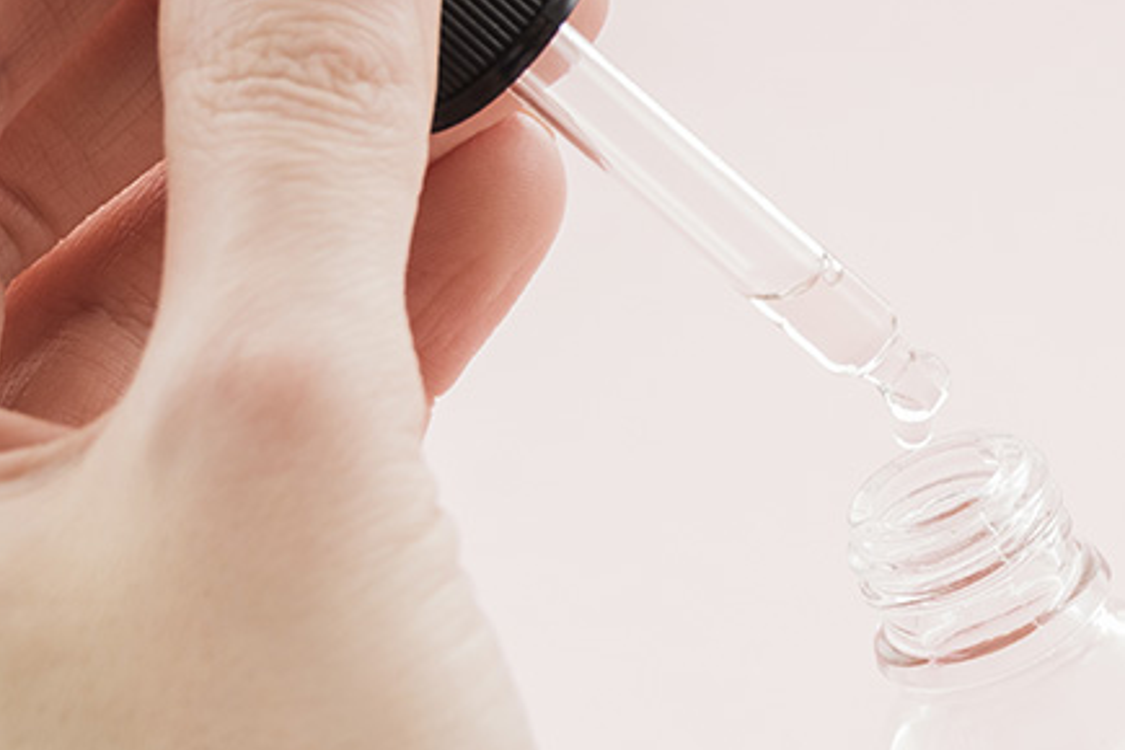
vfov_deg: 2.1
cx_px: 1014
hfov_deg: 3.1
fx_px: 20530
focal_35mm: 657
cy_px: 522
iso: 100
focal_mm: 87.11
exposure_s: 1/60
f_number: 4
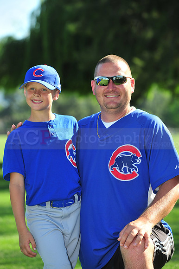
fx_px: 1008
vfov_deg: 15.2
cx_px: 90
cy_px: 134
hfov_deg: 10.1
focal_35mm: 135
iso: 200
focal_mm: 135
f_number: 5.6
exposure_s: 1/500
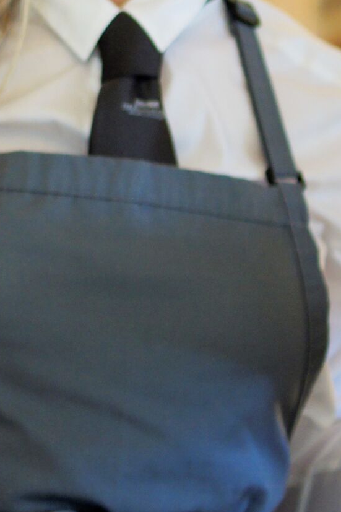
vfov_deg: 12.5
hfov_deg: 8.4
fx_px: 2310
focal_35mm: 163
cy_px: -5
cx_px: -55
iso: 500
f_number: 2
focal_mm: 35
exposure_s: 1/60
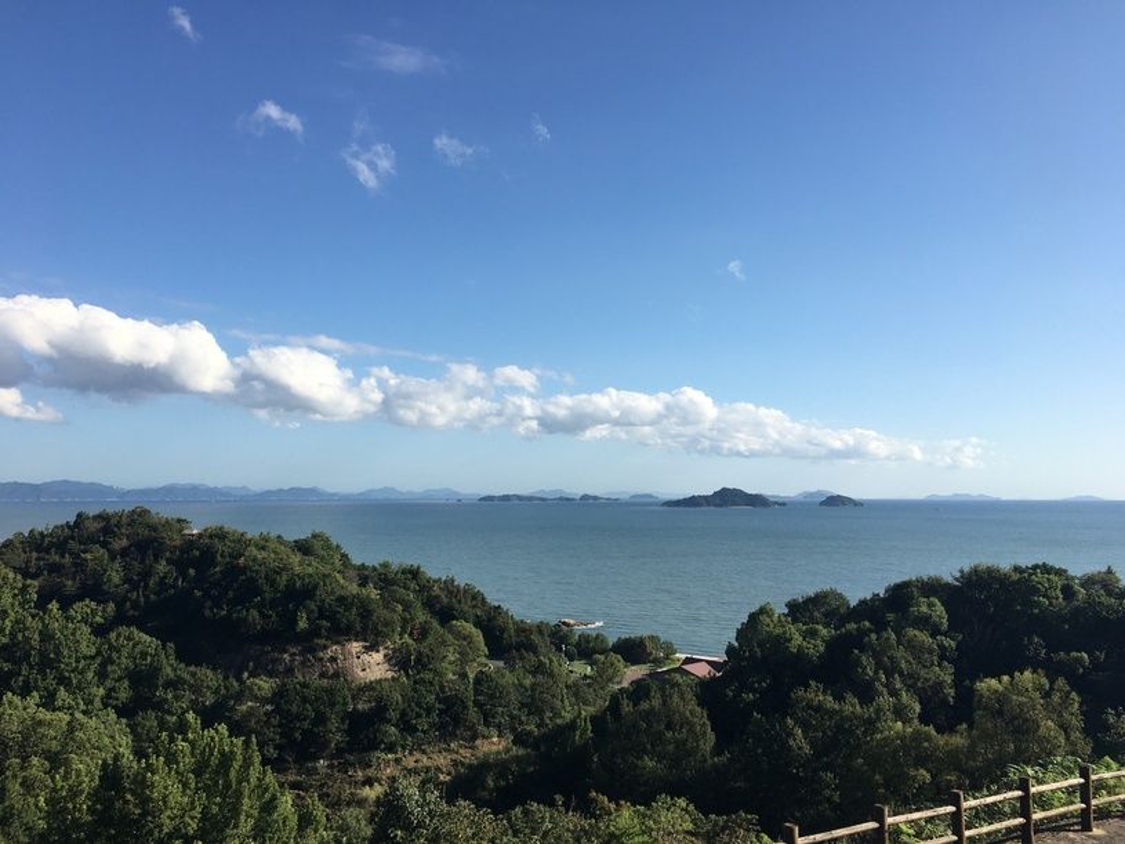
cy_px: 422
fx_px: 942
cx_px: 562
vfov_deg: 48.2
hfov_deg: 61.7
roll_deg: -1.0
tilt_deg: +5.0
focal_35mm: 29
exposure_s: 1/1637
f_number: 2.2
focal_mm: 4.15
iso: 25
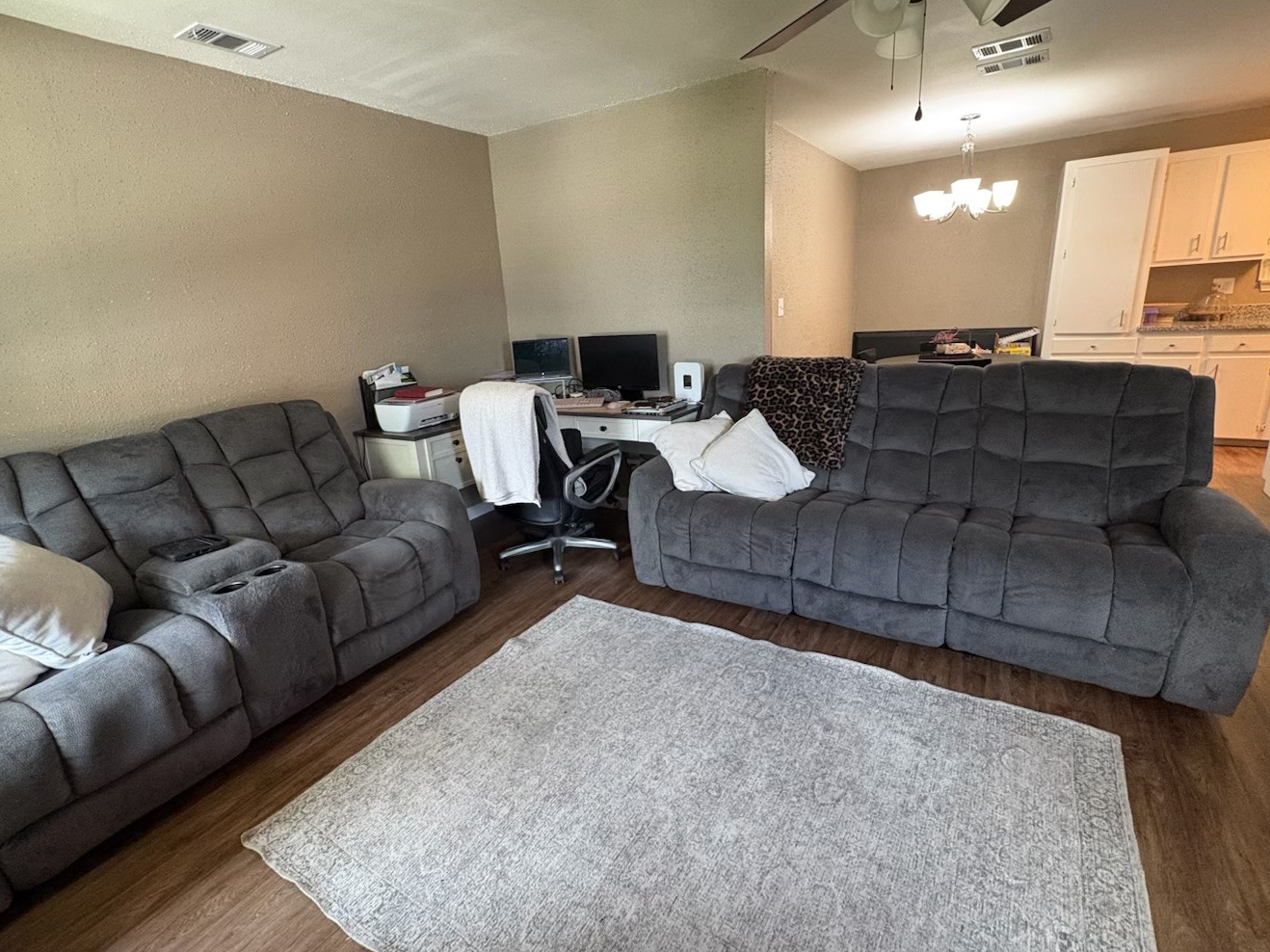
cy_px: 469
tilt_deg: -15.9
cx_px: 614
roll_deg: +3.9
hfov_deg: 91.0
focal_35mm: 17
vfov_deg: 74.7
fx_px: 624
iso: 500
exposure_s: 1/60
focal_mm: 2.22
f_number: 2.2
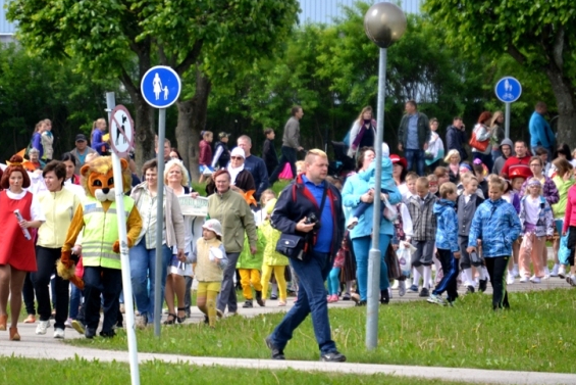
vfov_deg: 3.5
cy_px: 161
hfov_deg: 5.2
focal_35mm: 393
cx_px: 203
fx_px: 6285
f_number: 5.6
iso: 400
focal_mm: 185
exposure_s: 1/1000
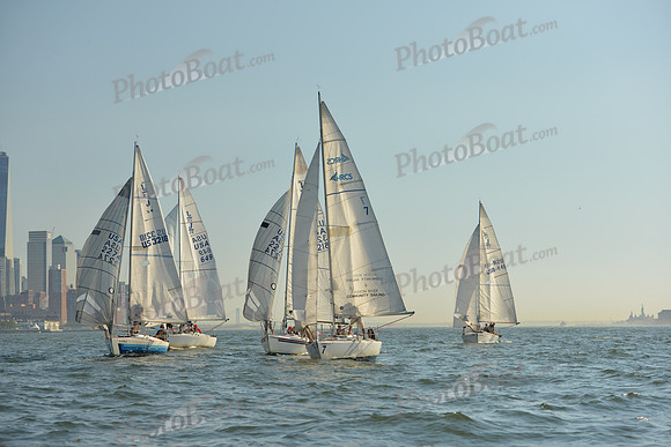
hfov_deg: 22.6
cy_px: 224
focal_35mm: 90
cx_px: 336
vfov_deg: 15.2
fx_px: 1678
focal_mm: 90
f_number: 5.6
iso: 400
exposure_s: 1/1250
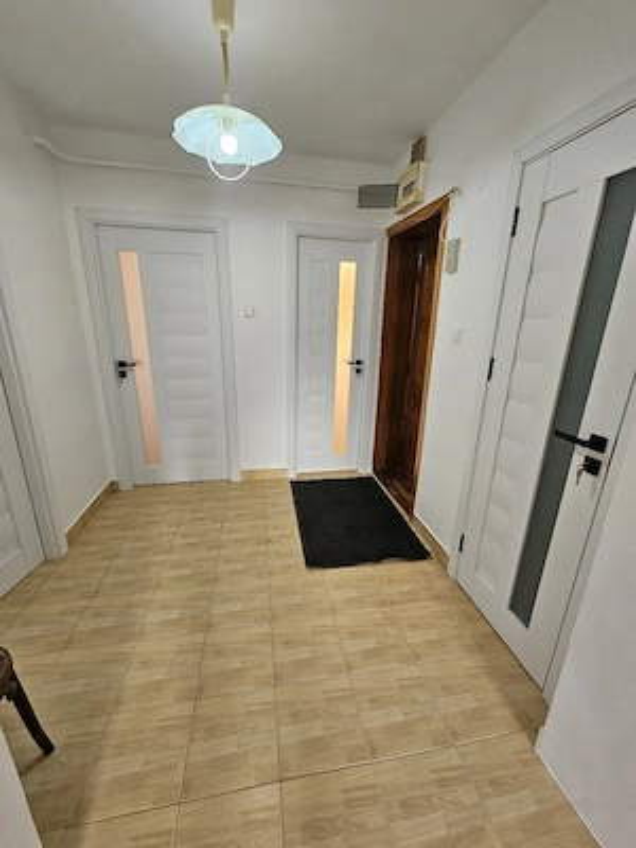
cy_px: 424
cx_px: 318
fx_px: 318
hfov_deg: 89.9
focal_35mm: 13
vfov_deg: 106.2
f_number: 2.2
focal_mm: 2.2
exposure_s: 1/50.3
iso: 200
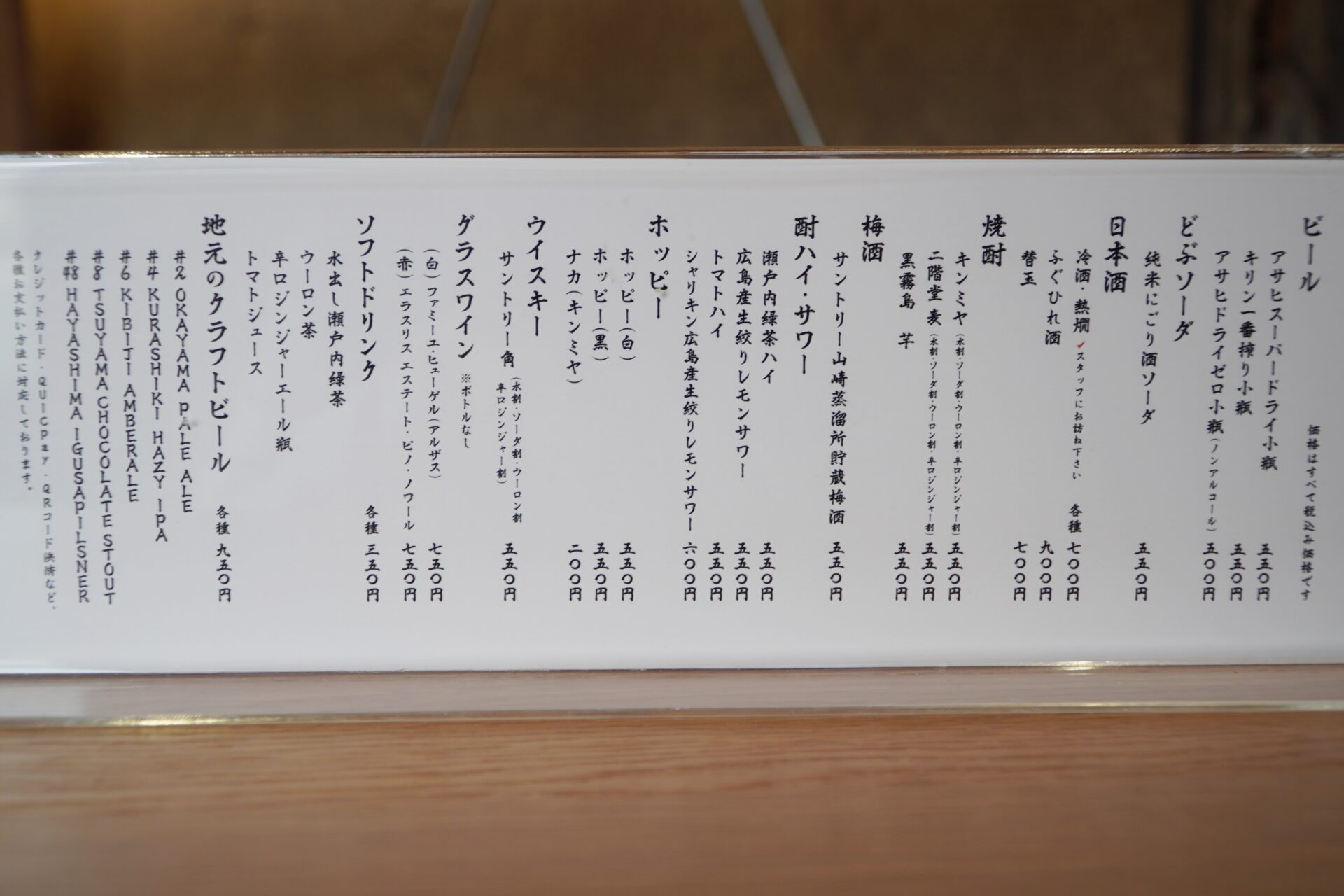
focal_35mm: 38
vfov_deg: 35.5
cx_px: 672
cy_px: 448
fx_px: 1400
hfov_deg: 51.3
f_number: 4
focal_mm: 25
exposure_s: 1/50
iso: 100
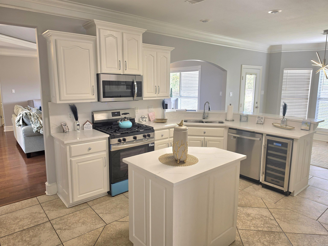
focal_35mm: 23
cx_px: 164
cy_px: 123
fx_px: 218
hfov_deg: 73.9
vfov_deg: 58.9
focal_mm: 6.5
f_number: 1.4
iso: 32
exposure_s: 1/120
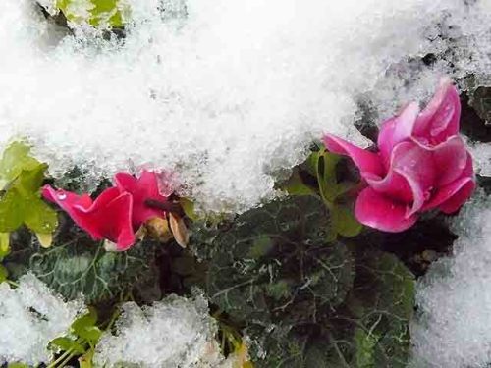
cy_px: 184
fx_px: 780
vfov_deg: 26.6
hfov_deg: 34.9
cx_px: 246
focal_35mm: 55
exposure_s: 1/400
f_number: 5.6
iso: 1250
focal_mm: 7.6
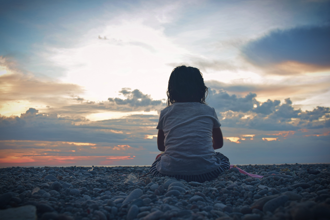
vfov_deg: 34.2
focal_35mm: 39
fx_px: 358
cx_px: 165
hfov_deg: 49.5
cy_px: 110
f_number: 8
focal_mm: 26
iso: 160
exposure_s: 1/30
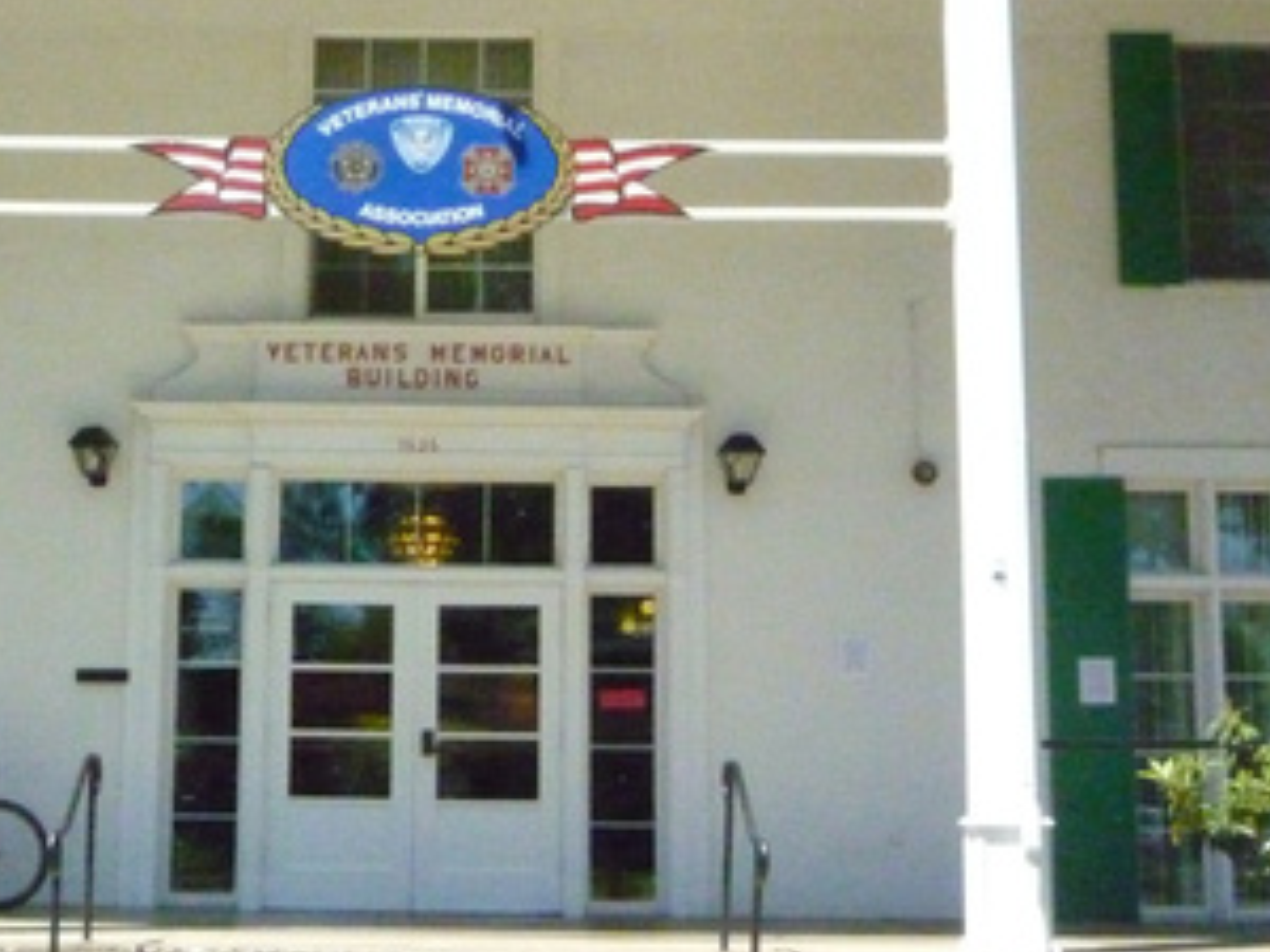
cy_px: 465
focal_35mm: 58
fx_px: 2128
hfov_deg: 32.9
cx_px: 389
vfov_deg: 25.2
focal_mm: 5.2
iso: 1600
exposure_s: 1/1600
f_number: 8
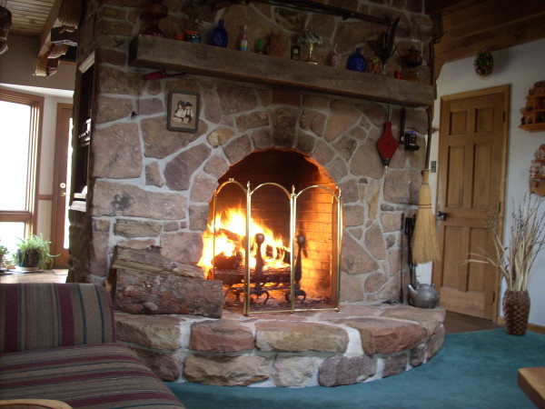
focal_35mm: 37
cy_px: 204
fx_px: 583
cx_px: 272
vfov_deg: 38.7
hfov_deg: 50.1
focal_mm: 6.2
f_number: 2.8
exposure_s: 1/6.2
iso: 200
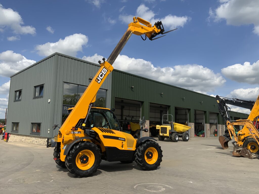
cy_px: 97
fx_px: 217
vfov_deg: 48.2
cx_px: 130
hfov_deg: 61.7
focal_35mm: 29
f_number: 1.8
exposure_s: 1/2538
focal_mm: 3
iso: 20
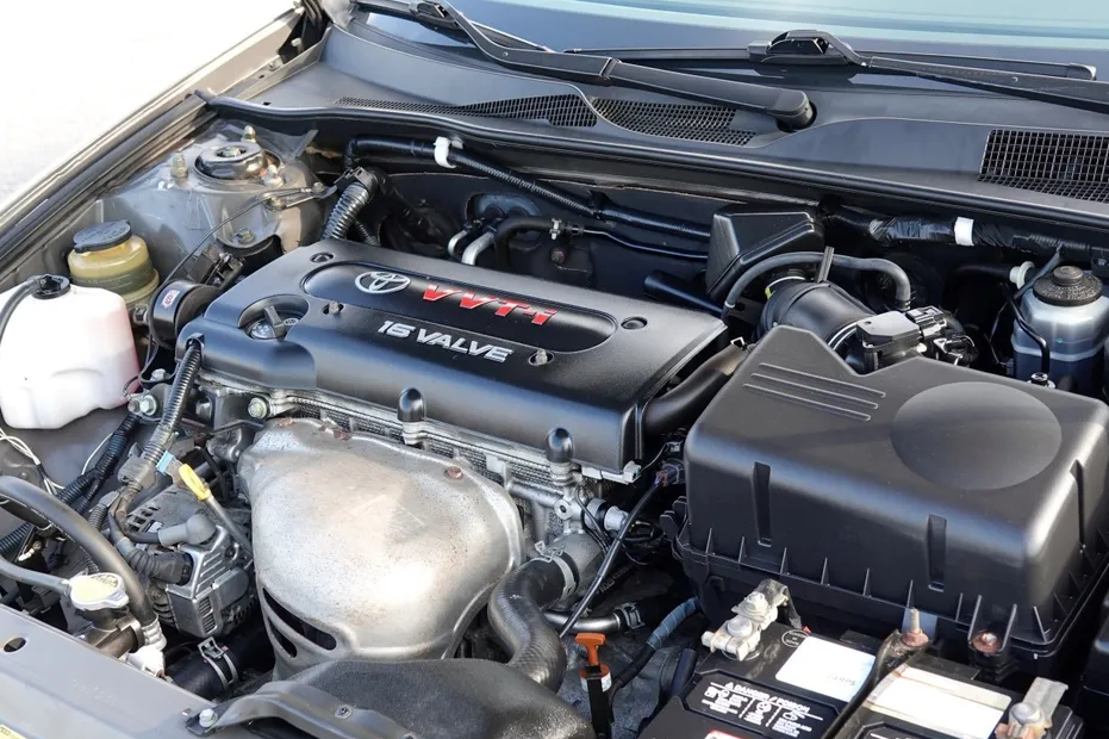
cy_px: 420
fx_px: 1447
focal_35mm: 47
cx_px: 553
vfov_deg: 28.6
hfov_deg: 41.9
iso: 100
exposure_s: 1/50
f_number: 3.2
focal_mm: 13.31
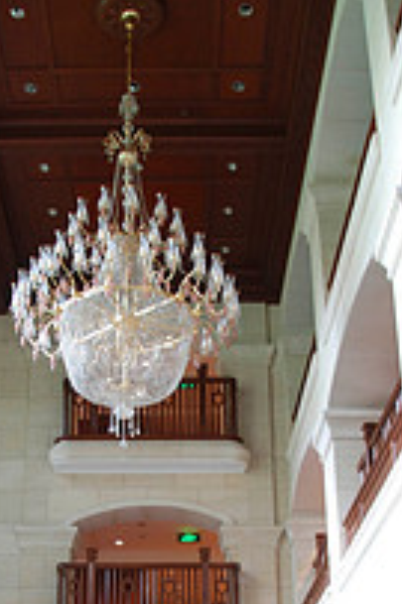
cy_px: 524
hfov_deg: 22.6
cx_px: 168
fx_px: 1007
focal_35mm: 60
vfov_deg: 32.1
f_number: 3.5
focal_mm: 18
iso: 160
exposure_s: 1/2
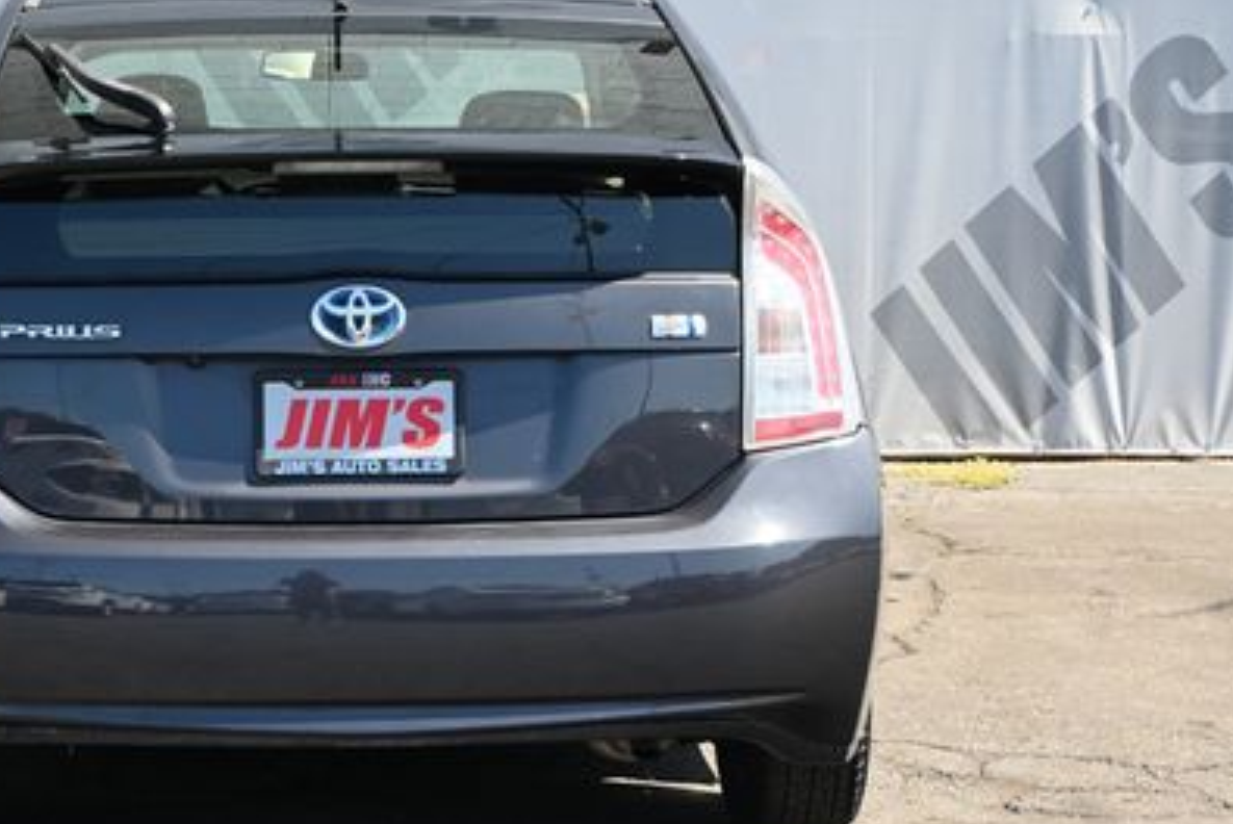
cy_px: 326
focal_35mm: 92
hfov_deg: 22.0
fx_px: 3153
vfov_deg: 14.9
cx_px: 356
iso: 250
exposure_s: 1/250
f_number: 5.6
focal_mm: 38
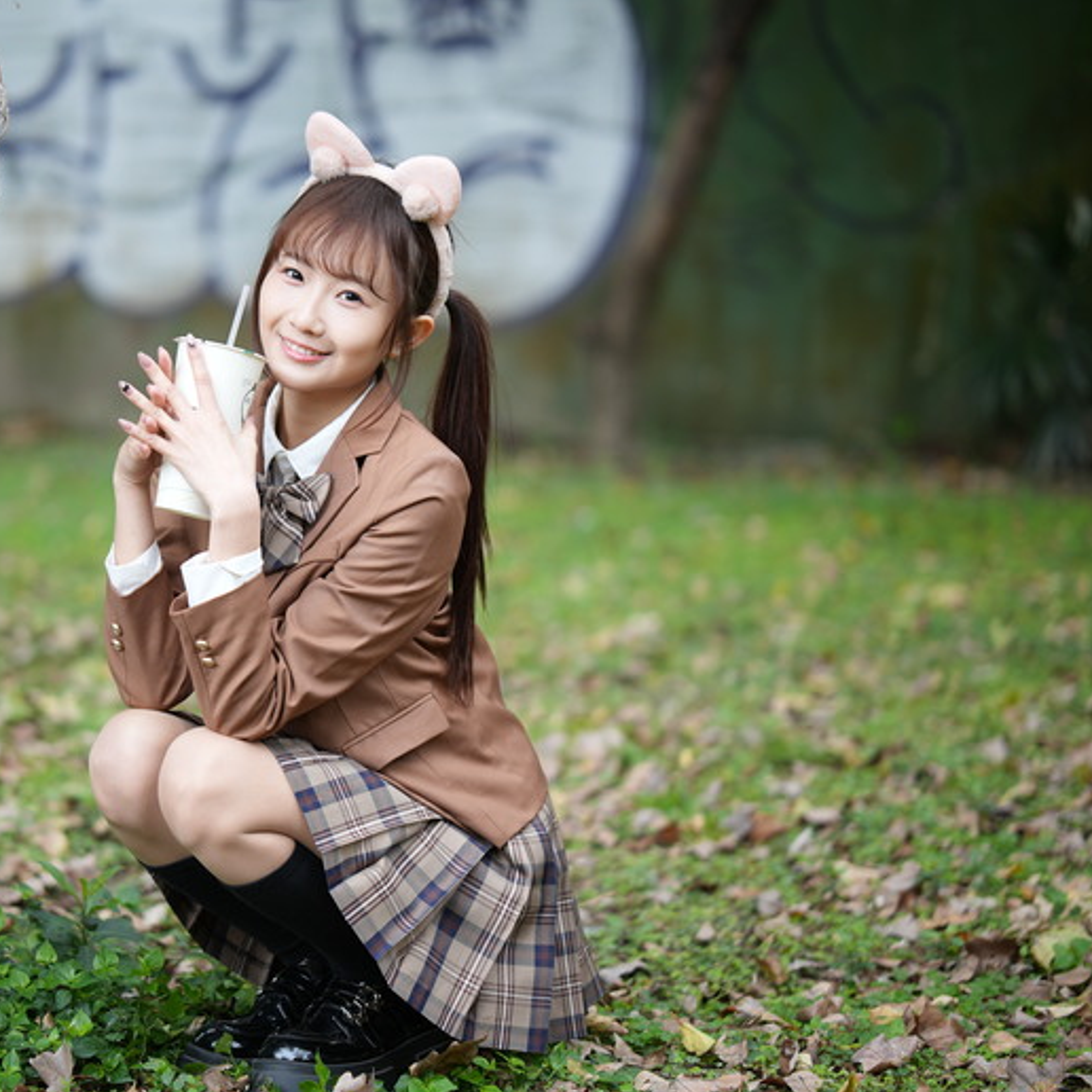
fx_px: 3855
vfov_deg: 16.1
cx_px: 307
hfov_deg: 16.1
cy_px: 548
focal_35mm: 108
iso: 100
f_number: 1.2
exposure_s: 1/200
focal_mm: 56
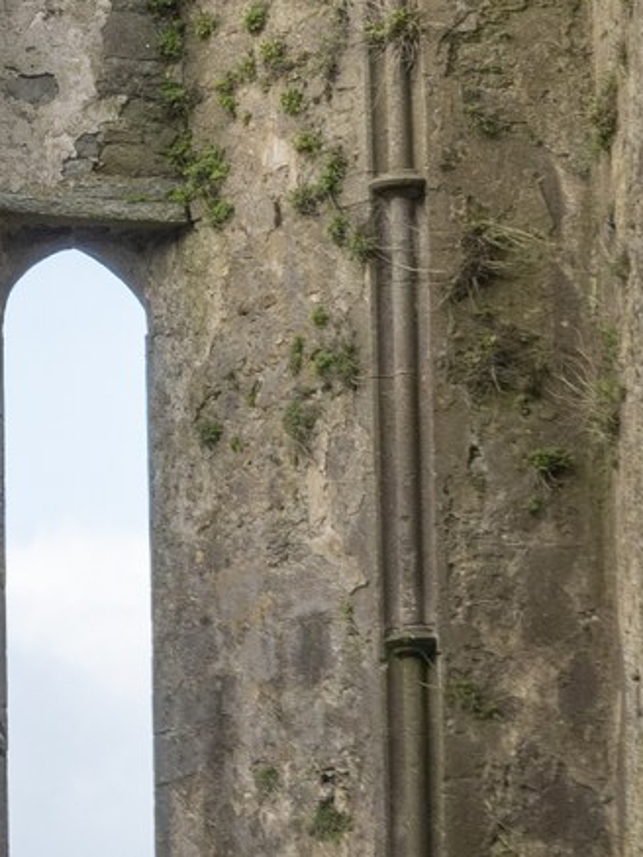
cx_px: -454
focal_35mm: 343
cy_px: -124
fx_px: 8491
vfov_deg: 5.8
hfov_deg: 4.3
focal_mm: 28.54
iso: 100
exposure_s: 1/250
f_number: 4
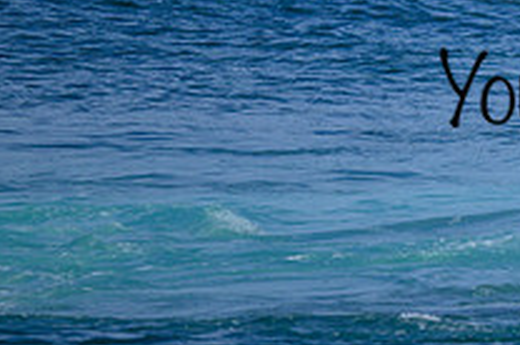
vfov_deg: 0.4
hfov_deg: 0.7
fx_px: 44290
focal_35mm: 3071
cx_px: 946
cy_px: -11
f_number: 6.3
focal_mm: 800
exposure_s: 1/2000
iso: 250
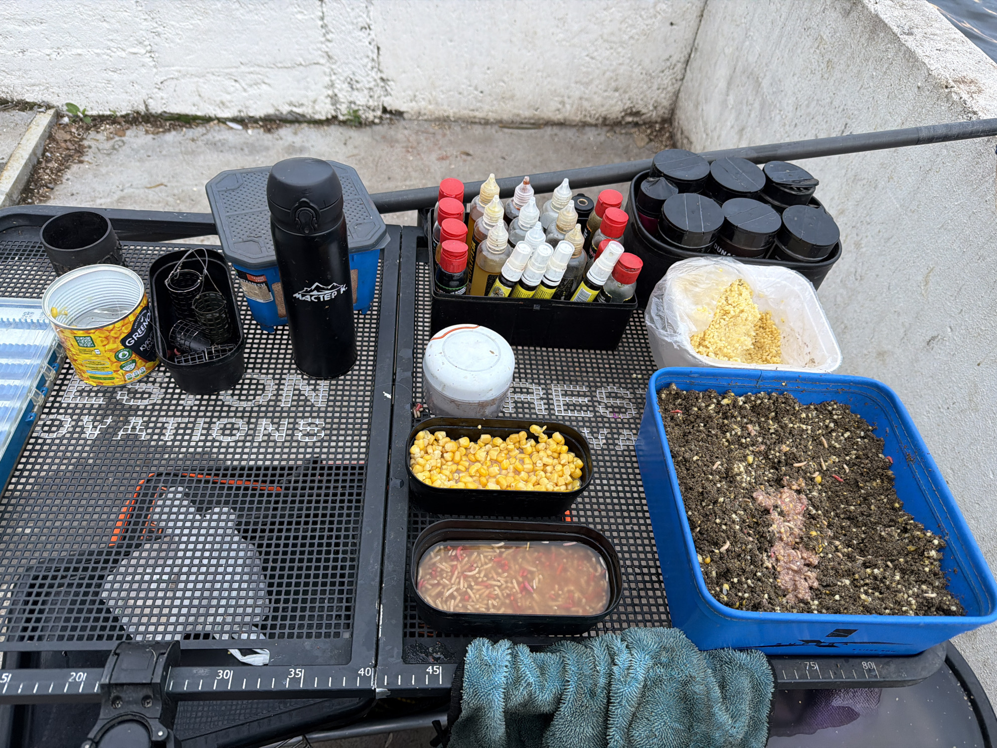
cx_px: 498
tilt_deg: -49.9
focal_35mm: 24
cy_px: 374
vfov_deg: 56.8
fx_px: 691
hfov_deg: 71.6
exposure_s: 1/121
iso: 200
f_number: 1.78
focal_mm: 6.76
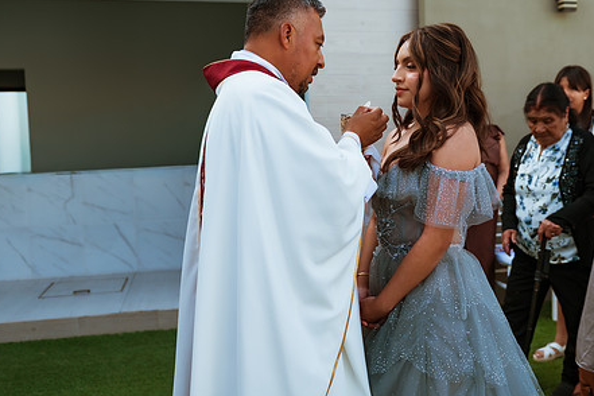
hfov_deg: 47.2
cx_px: 345
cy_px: 200
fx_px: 676
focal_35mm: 41
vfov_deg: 32.6
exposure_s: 1/800
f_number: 2.8
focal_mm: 29
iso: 100
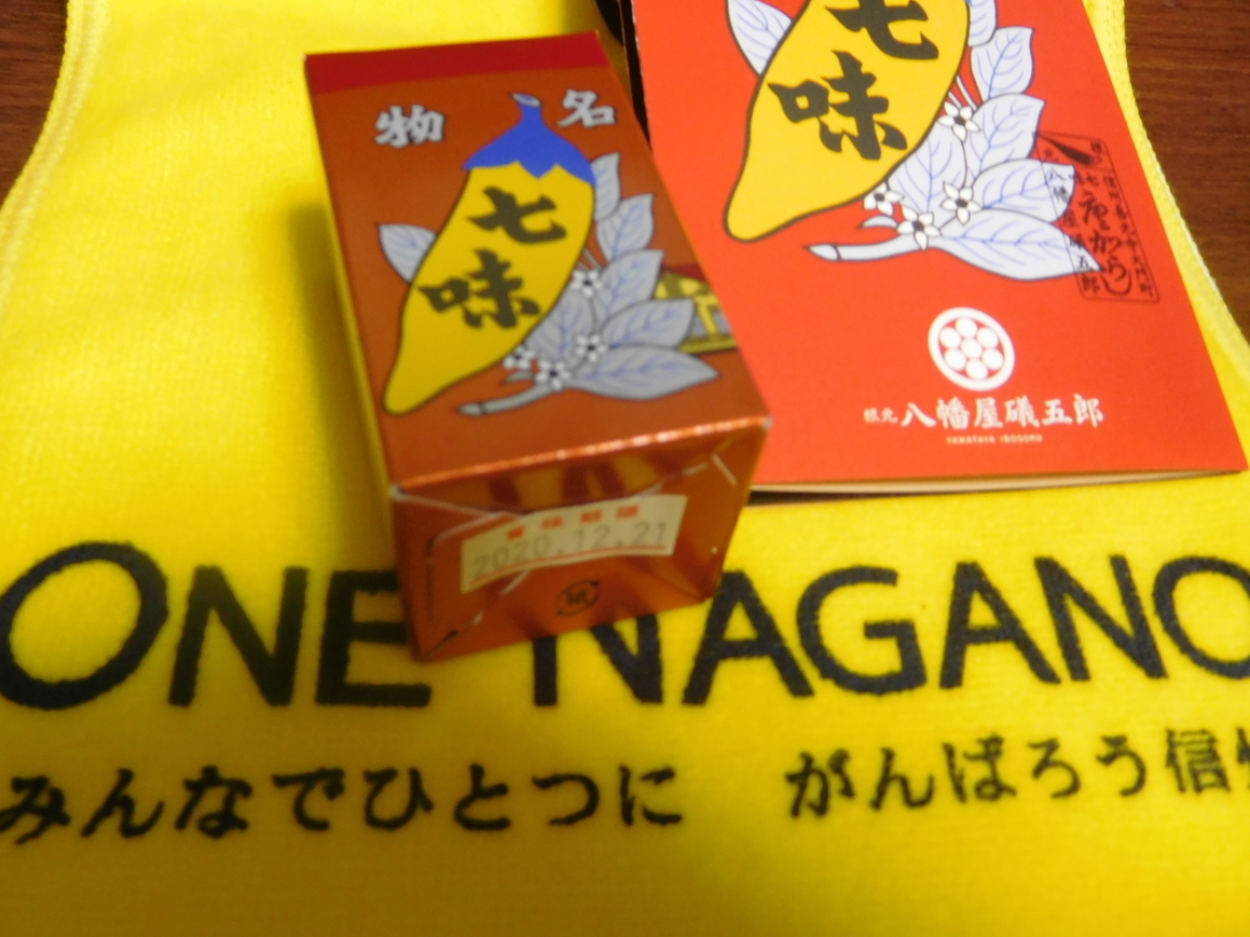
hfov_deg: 61.7
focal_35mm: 29
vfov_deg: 48.2
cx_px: 631
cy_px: 479
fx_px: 1047
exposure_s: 1/13
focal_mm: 5
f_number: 3.5
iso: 400
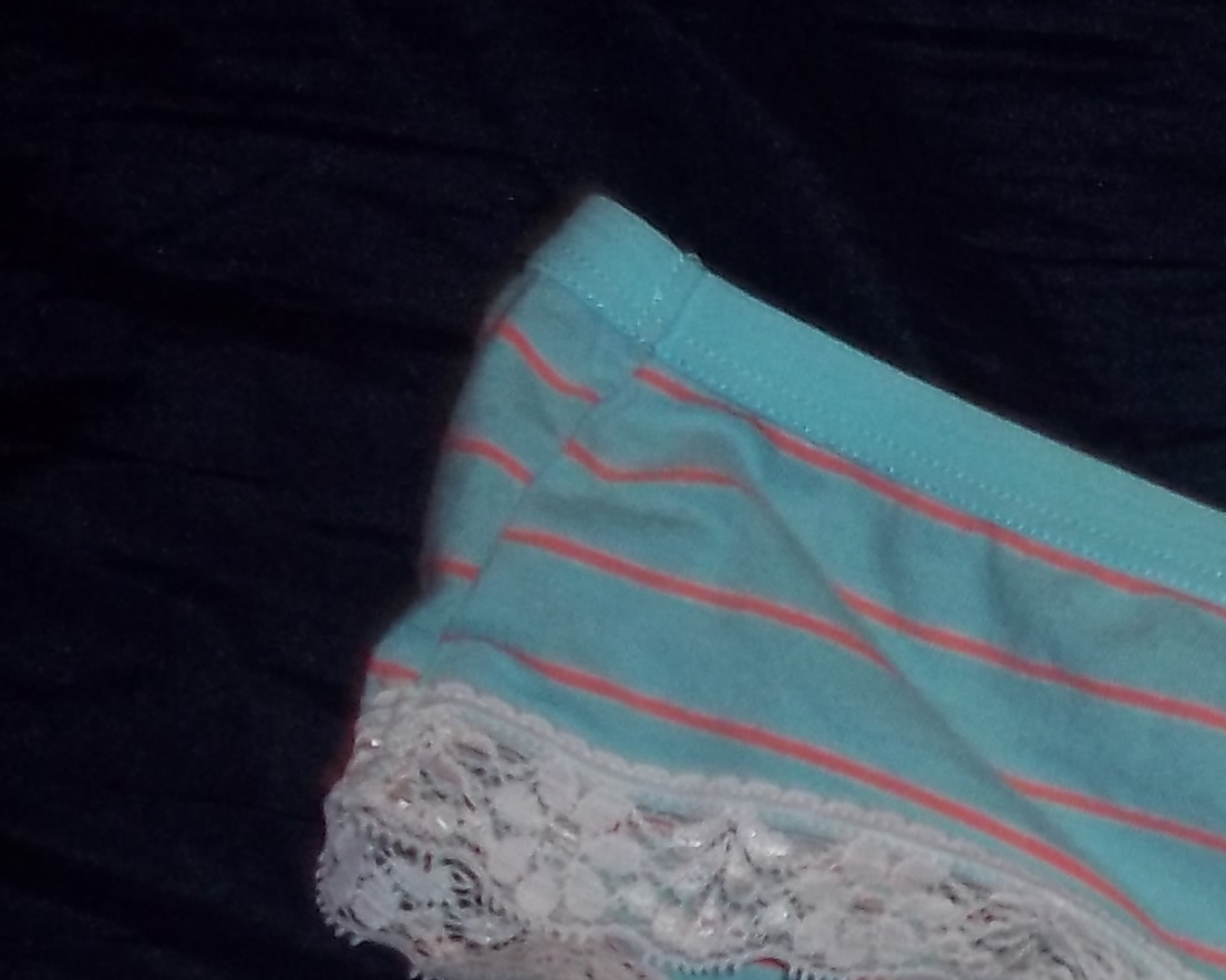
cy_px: 1073
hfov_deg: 14.3
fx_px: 4607
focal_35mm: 127
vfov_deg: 12.0
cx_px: 1747
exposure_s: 1/30
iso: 80
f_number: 3.1
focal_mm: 6.5
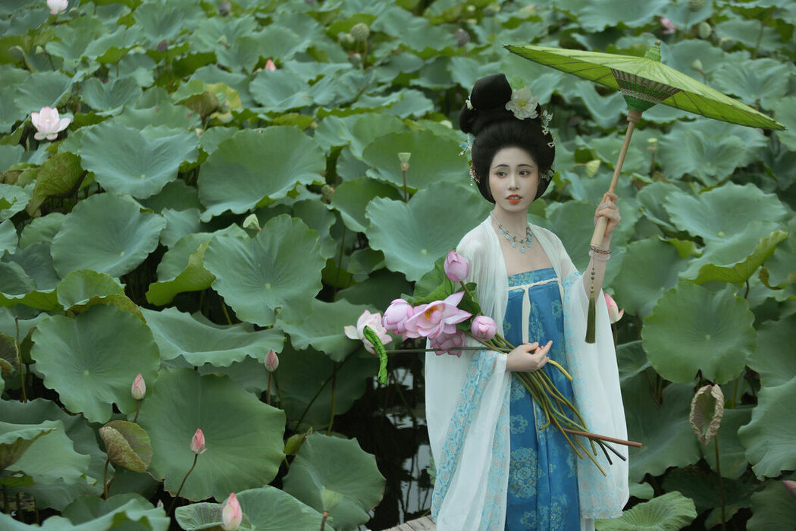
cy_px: 266
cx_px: 398
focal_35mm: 70
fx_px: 1548
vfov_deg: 19.5
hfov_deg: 28.8
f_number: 2.8
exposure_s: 1/640
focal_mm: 70
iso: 100
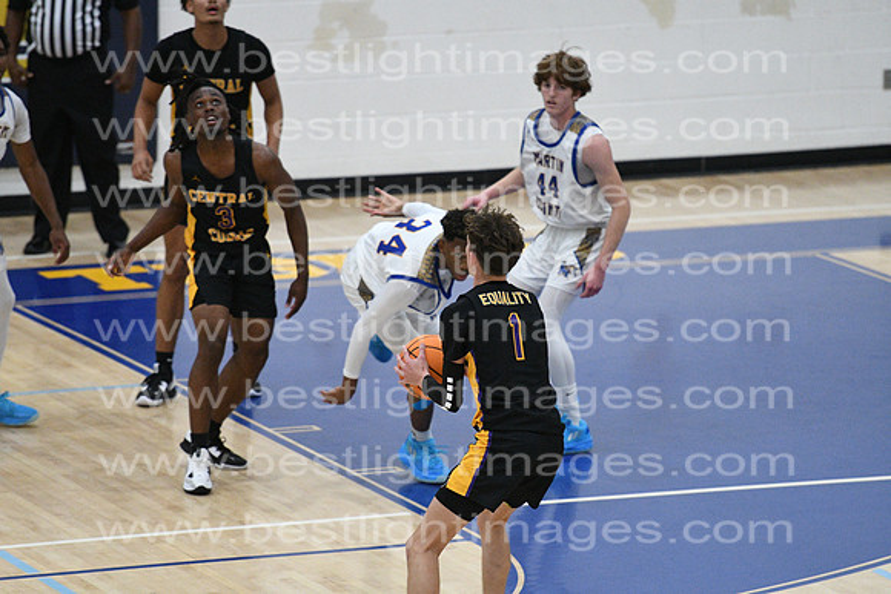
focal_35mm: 292
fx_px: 7241
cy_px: 297
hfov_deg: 7.0
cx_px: 446
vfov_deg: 4.7
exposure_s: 1/800
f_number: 3.5
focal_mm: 195
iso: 6400
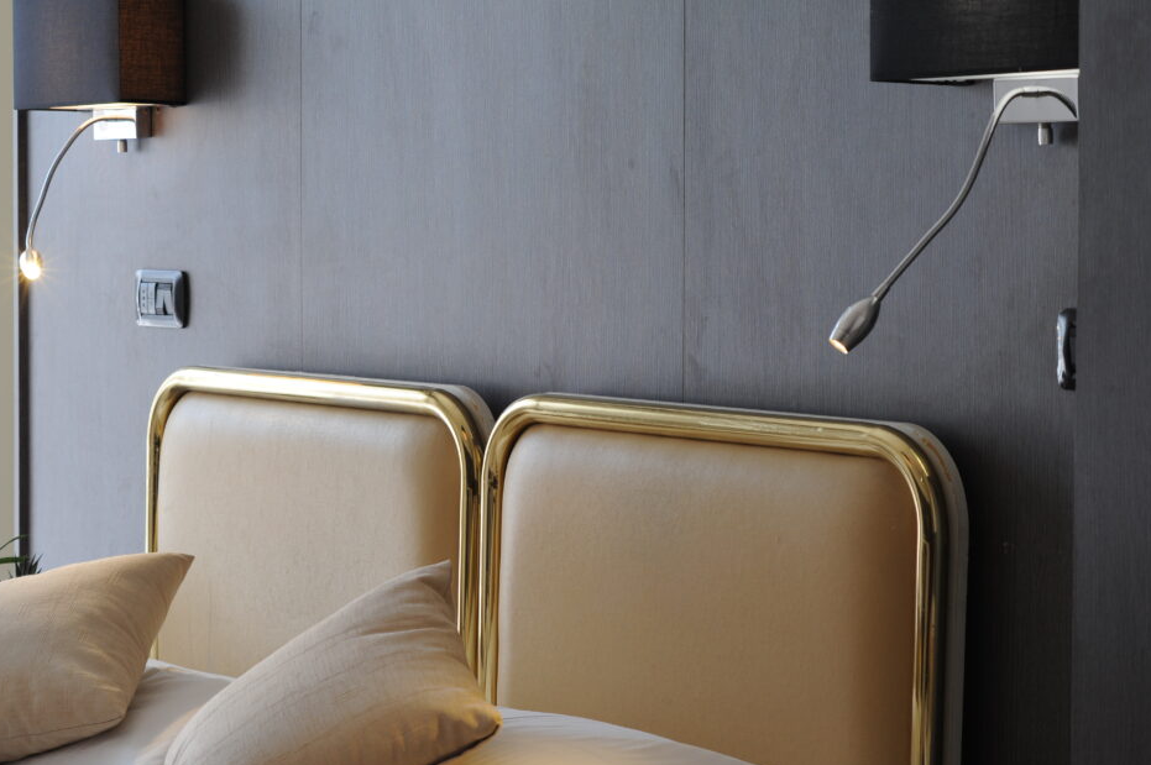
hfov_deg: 20.6
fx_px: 3162
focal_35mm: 99
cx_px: 563
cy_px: 401
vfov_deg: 13.8
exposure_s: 1/25
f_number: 9
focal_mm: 90
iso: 800
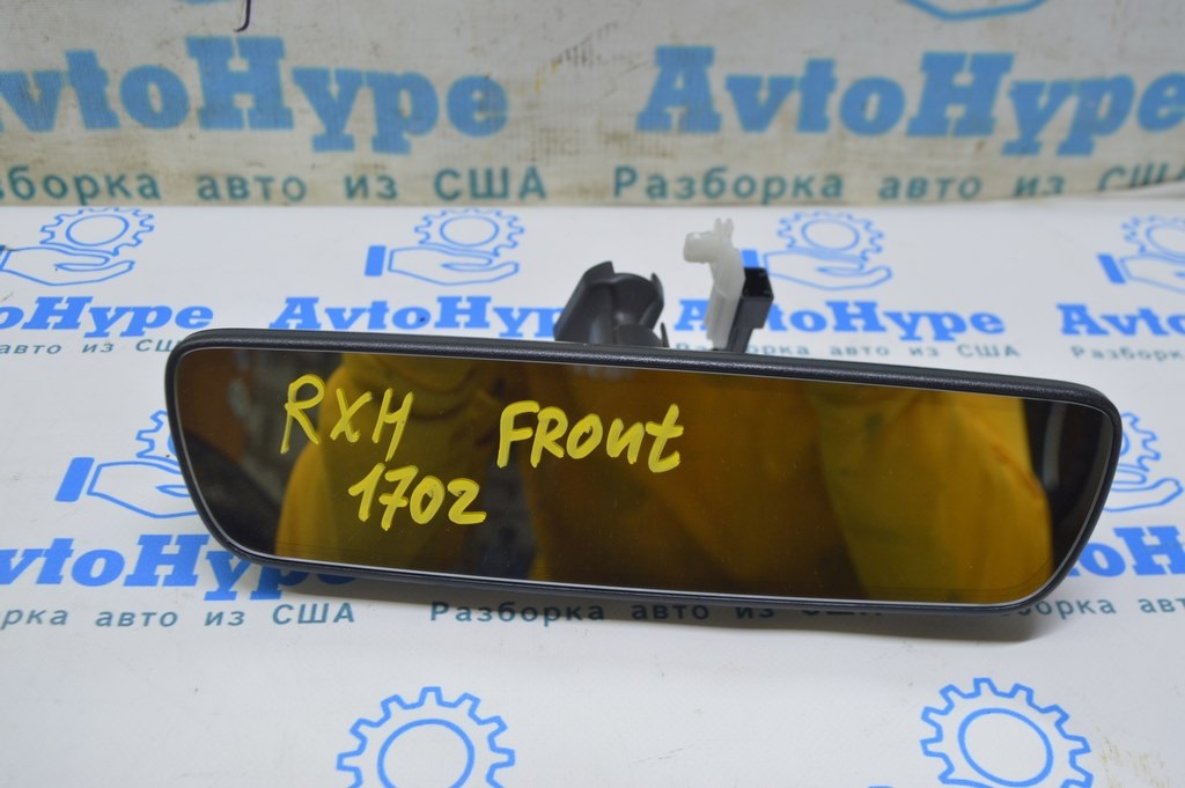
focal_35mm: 38
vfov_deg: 35.4
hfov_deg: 51.3
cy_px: 394
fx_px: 1233
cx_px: 592
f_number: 5.6
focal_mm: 25
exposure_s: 1/25
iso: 400
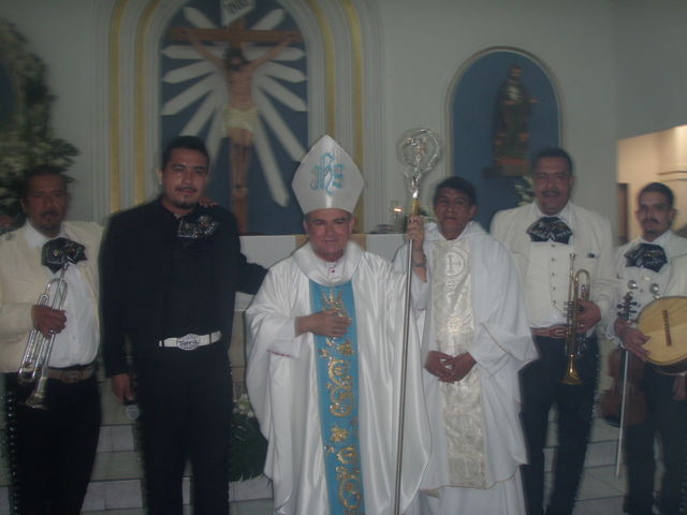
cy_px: 258
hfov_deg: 49.0
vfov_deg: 37.7
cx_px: 344
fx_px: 754
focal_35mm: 38
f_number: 3.5
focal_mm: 6.7
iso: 100
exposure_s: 1/30
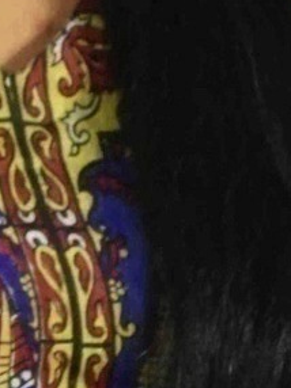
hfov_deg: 1.1
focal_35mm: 1379
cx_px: -52
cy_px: -35
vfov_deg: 1.4
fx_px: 15480
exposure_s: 1/100
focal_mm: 140
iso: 2500
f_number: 5.6
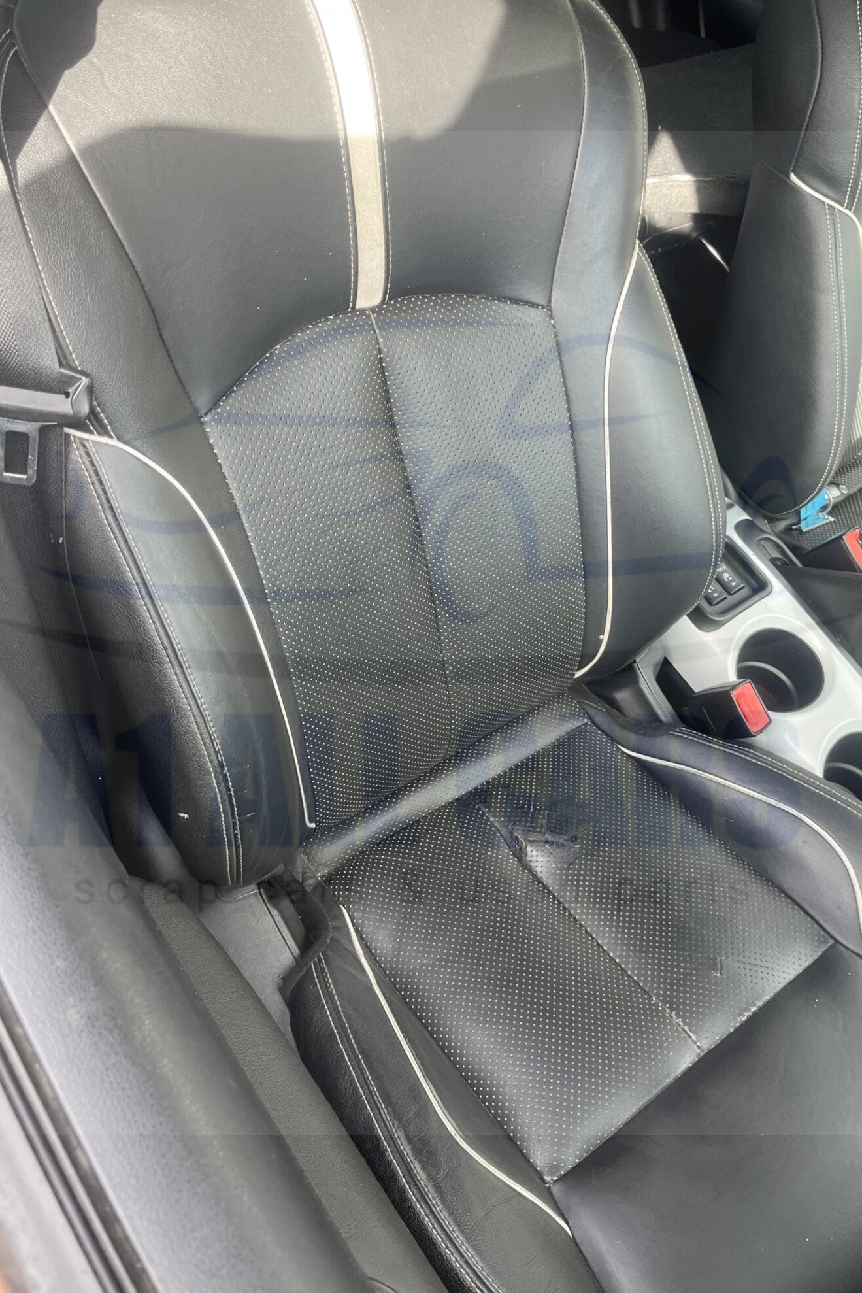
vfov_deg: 65.5
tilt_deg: -45.2
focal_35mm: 28
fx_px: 1005
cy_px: 633
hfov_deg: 46.4
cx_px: 440
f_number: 1.6
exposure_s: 1/126
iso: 64
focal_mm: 5.1
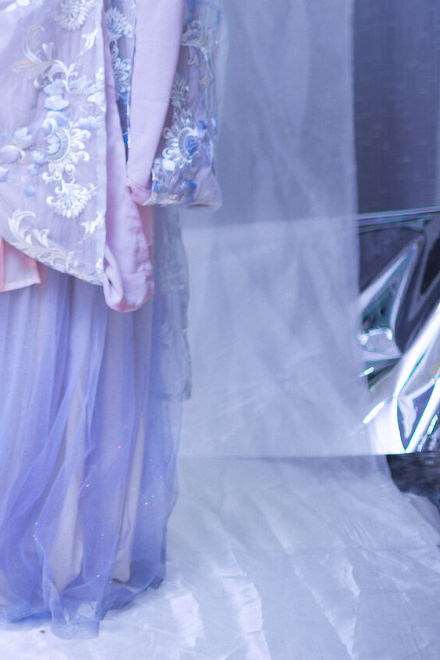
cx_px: -20
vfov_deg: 18.5
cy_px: -28
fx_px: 1961
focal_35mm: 107
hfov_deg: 12.6
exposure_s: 1/160
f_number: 2
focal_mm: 50
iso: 100
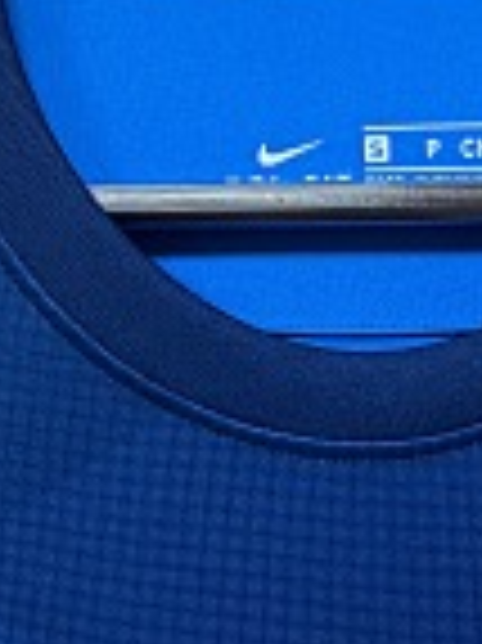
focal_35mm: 91
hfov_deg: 16.1
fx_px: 1692
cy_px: 635
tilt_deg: -2.3
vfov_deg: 20.9
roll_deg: -0.3
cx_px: 412
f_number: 1.8
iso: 400
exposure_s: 1/33
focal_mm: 4.25
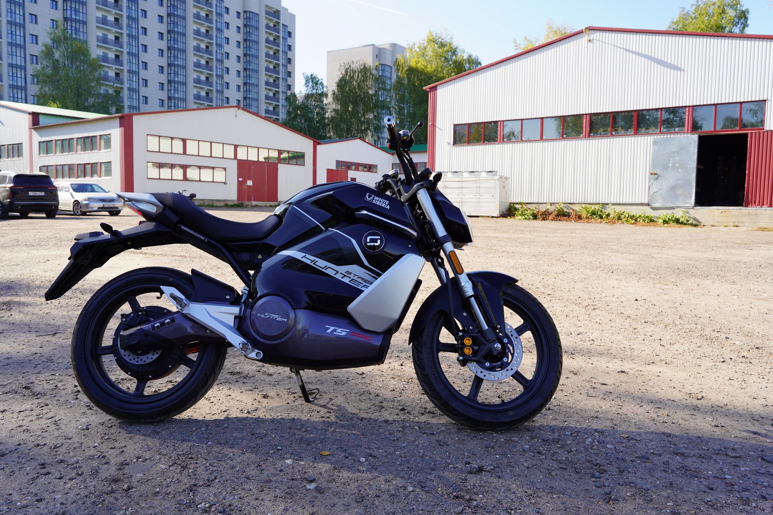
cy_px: 258
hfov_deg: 63.7
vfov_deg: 45.0
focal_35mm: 29
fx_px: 623
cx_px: 386
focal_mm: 29
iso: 100
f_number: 7.1
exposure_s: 1/100
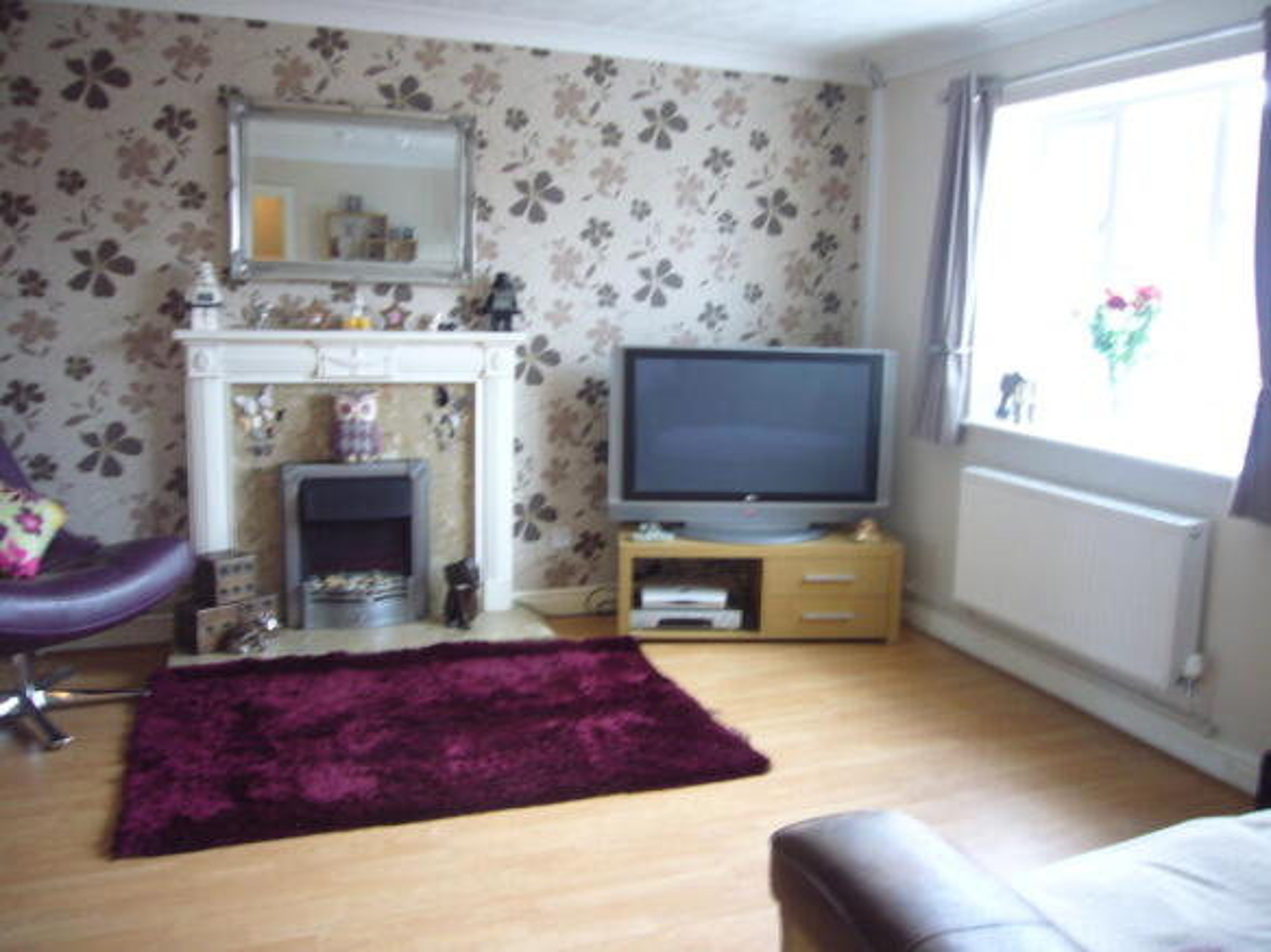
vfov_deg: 49.7
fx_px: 1028
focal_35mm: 28
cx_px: 636
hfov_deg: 63.5
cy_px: 476
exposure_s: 1/10
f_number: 2.8
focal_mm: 4.6
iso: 100
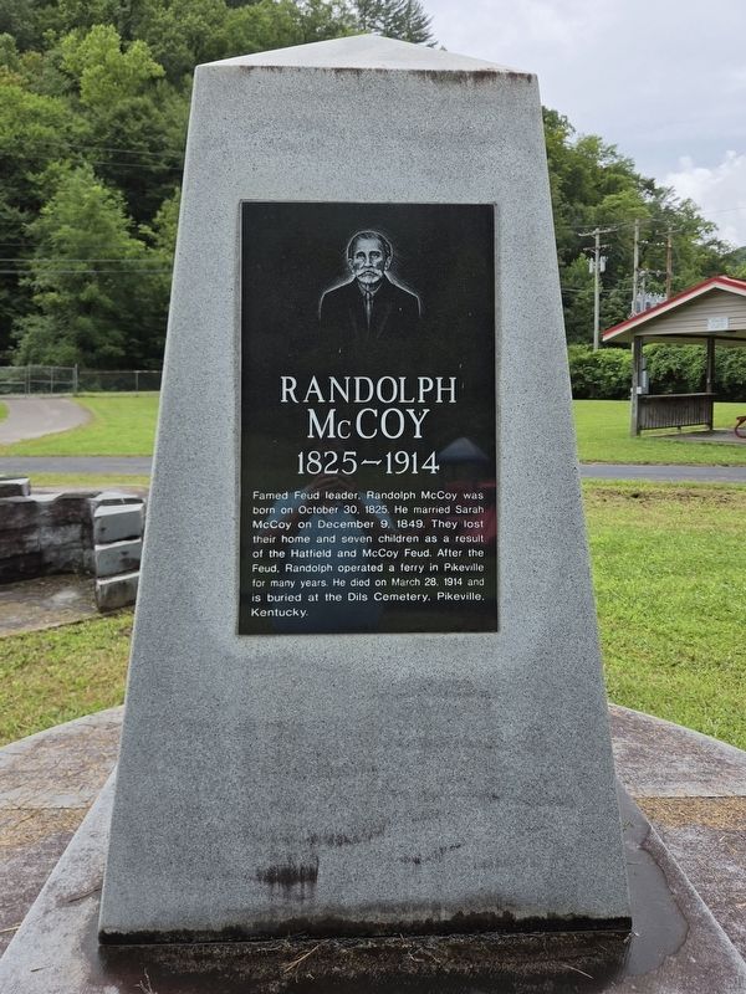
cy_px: 497
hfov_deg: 58.9
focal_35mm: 23
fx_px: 661
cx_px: 373
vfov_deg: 73.9
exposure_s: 1/5000
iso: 80
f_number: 1.8
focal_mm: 5.4
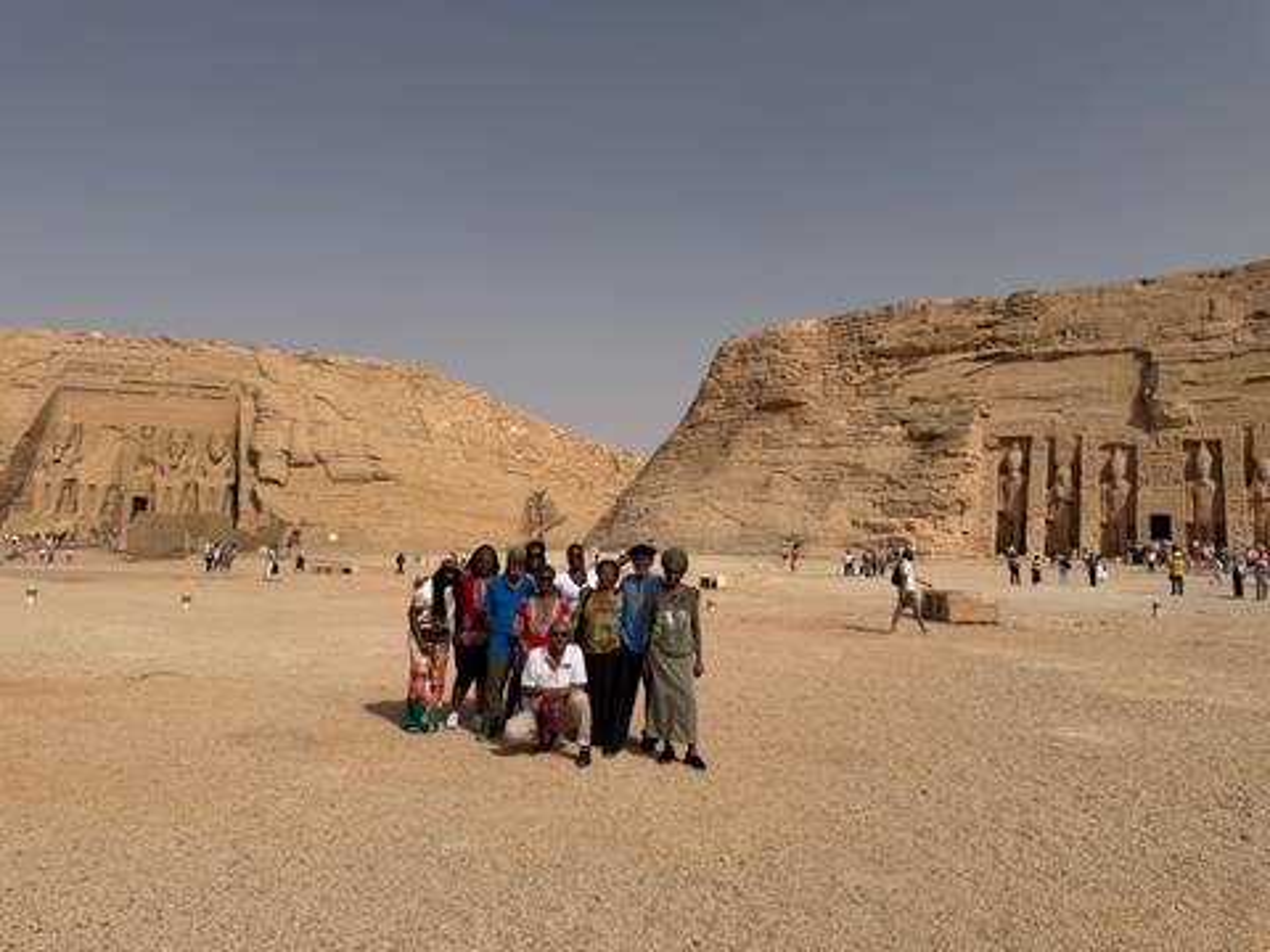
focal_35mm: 24
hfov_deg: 71.6
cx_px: 635
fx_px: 881
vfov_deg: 56.8
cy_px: 476
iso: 80
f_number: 1.78
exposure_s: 1/11905
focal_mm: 6.76
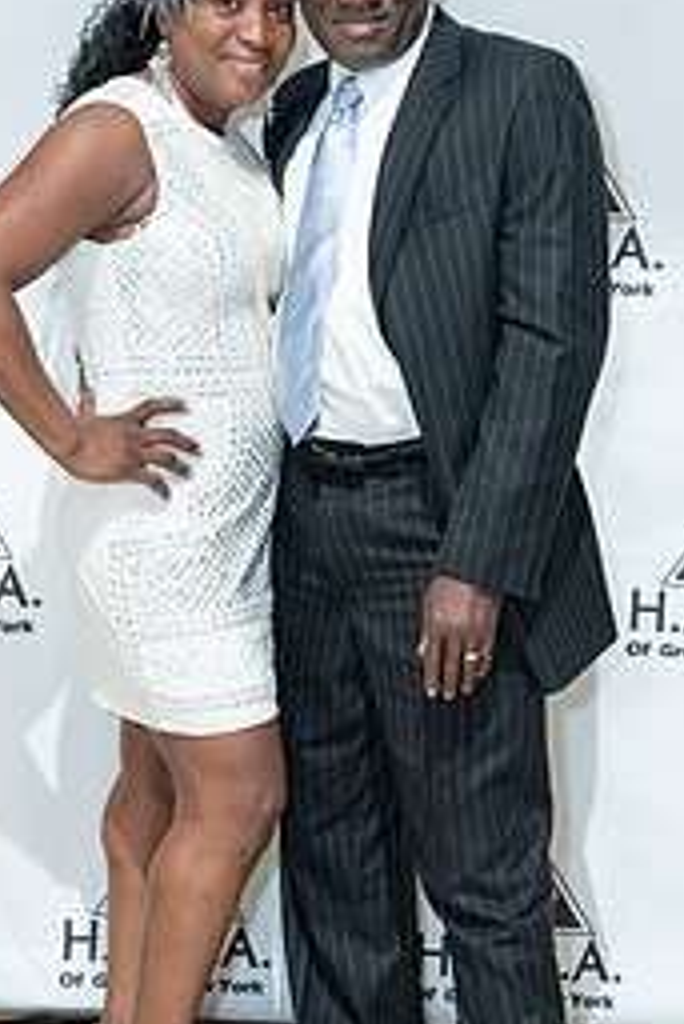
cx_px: 356
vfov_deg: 25.7
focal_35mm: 79
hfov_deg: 17.3
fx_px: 2248
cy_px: 552
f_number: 4
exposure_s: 1/250
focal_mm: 45
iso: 800
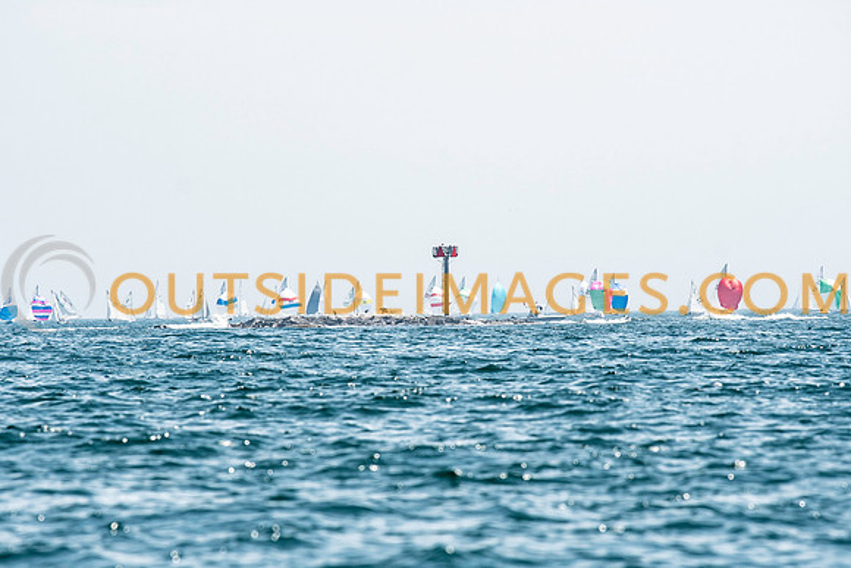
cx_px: 433
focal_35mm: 493
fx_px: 11668
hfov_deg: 4.2
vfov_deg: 2.8
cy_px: 279
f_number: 6.3
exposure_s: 1/1000
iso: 200
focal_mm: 300
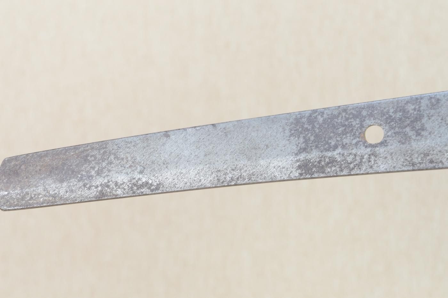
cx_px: 224
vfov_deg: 10.7
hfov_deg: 16.1
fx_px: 1585
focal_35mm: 128
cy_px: 149
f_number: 11
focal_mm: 85
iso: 400
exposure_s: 1/1.6
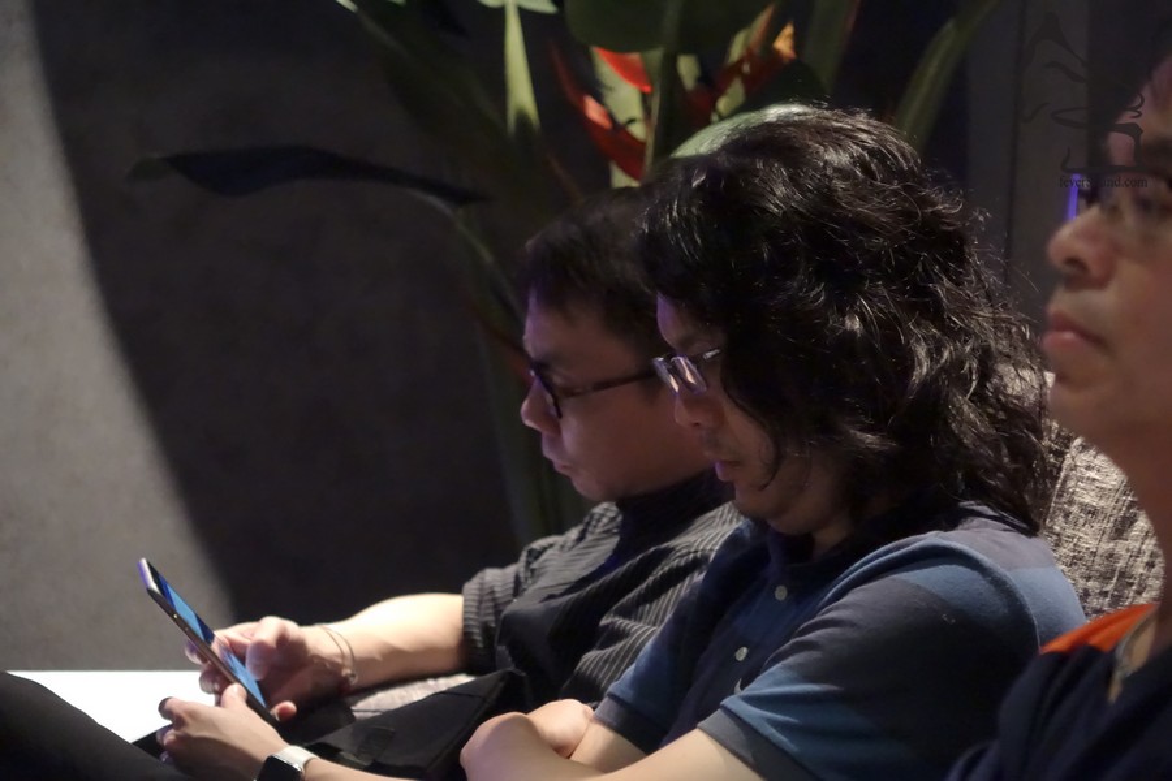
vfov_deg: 8.6
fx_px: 5176
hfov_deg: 12.9
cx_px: 586
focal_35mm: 159
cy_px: 390
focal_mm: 58.2
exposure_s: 1/30
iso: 6400
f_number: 2.8
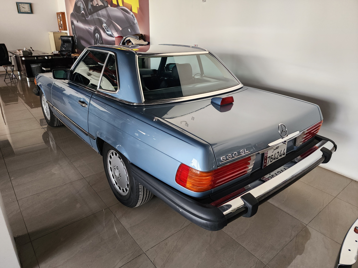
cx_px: 179
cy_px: 134
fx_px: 238
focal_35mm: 23
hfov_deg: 73.9
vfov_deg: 58.9
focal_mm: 6.4
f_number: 1.8
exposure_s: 1/120
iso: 200
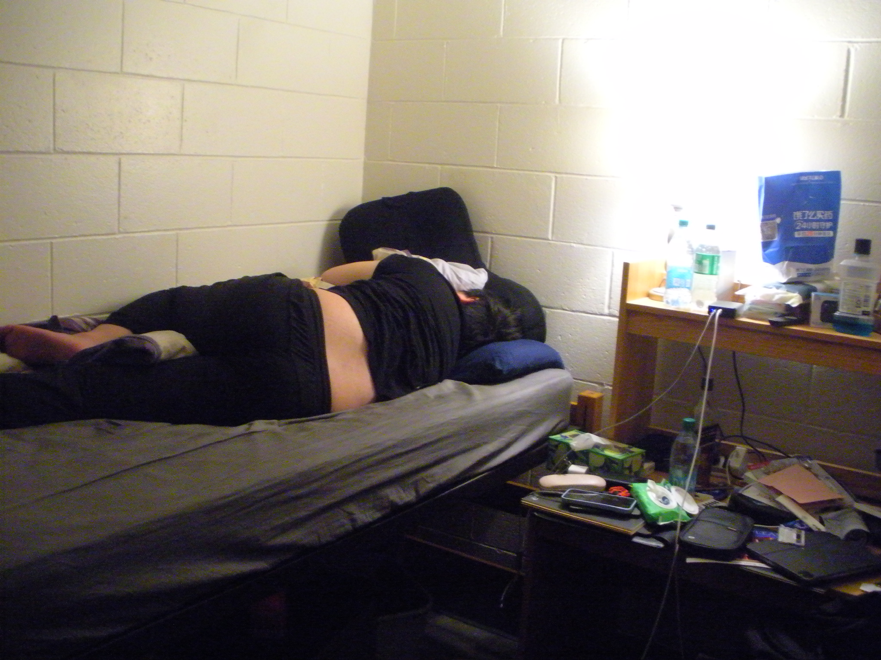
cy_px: 330
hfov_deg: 51.4
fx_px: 916
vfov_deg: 39.7
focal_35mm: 36
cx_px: 440
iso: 800
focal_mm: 6.3
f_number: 3.5
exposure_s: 1/6.7
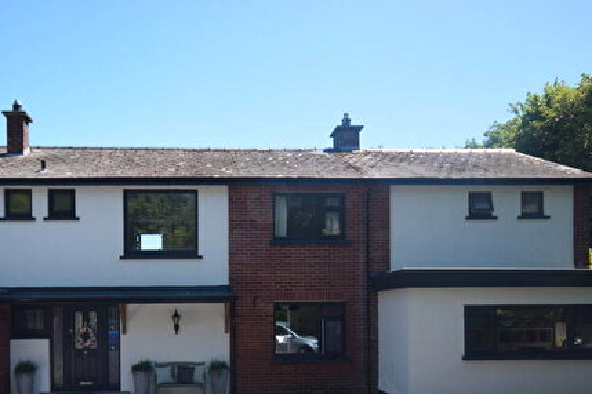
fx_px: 523
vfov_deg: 39.6
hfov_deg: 57.9
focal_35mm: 32
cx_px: 206
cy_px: 319
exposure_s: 1/200
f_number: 7.1
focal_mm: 13
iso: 100
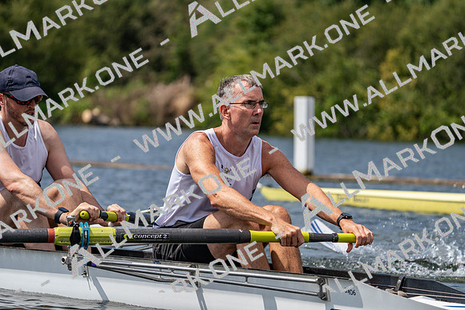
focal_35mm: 200
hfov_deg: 10.3
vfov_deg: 6.9
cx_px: 232
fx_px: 2584
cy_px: 155
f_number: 5.6
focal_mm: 200
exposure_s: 1/1600
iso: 160
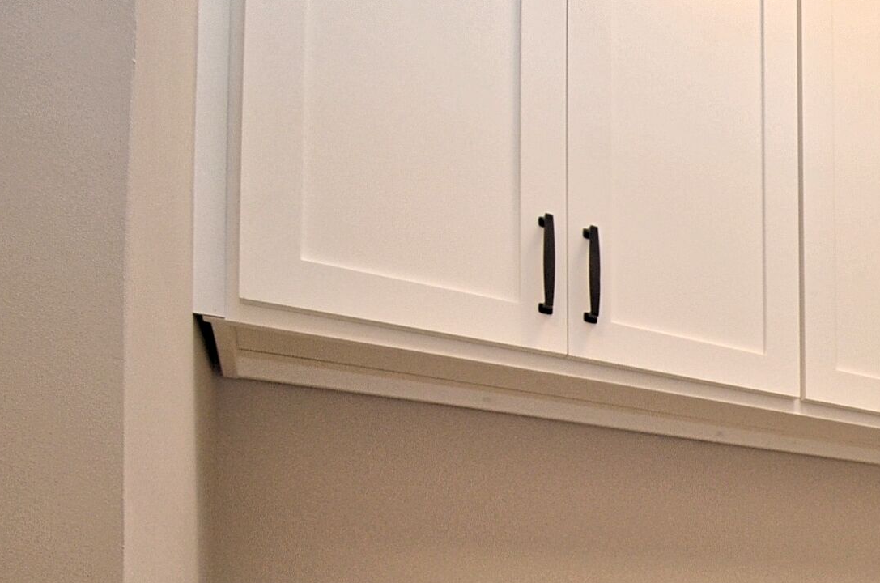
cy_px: 629
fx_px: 829
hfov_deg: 44.6
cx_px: 936
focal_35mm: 34
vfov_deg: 34.0
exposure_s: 1/60
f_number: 5.6
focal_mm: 10
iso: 400
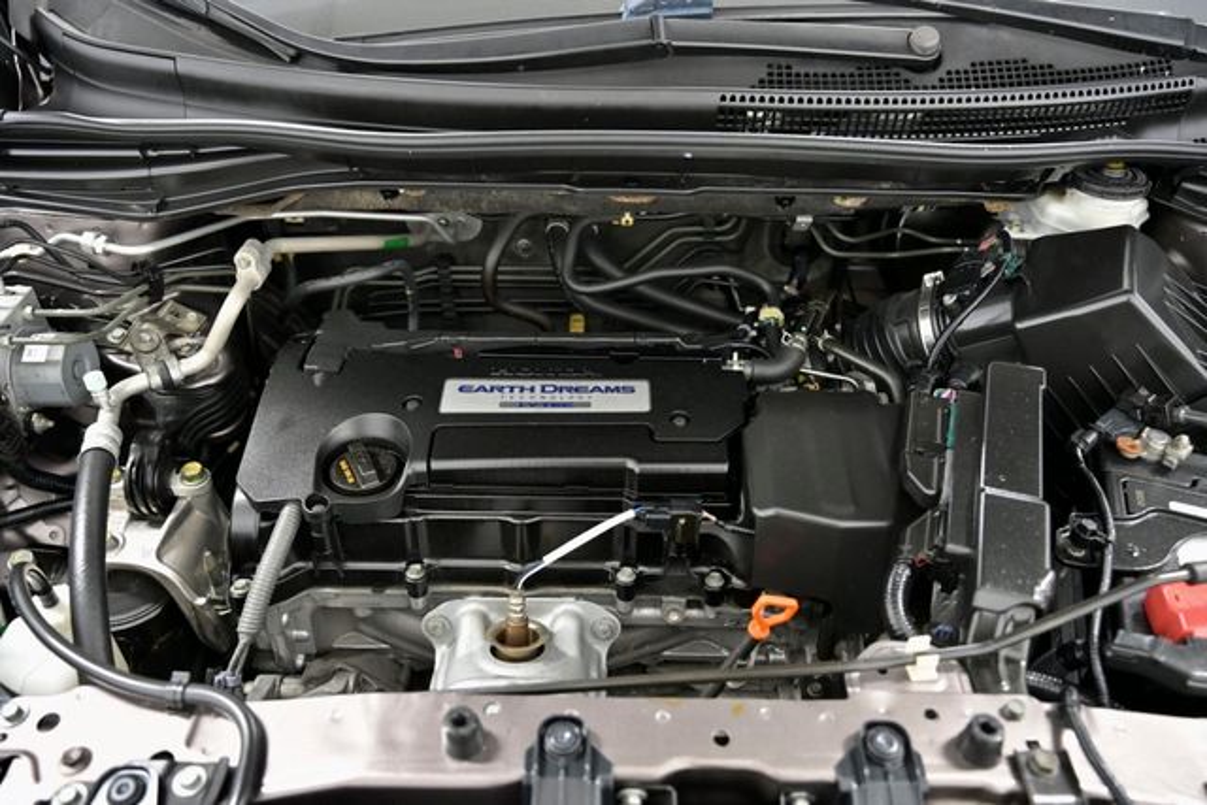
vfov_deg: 46.4
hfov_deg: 65.5
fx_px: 939
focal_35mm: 28
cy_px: 402
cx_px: 604
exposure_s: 1/100
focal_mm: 28
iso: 2000
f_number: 4
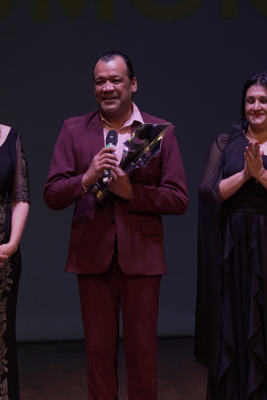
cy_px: 200
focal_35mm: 301
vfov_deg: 6.8
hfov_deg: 4.6
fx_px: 3349
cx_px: 134
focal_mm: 200
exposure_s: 1/400
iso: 2500
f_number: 4
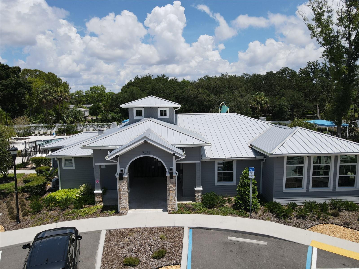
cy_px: 134
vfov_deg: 56.8
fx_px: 249
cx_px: 180
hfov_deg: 71.6
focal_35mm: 24
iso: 100
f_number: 2.8
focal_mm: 4.5
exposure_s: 1/1000
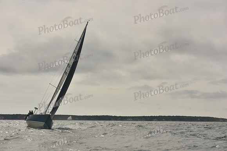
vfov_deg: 16.7
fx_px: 517
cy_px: 76
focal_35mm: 82
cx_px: 114
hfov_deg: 24.8
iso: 320
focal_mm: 82
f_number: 8
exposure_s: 1/1000
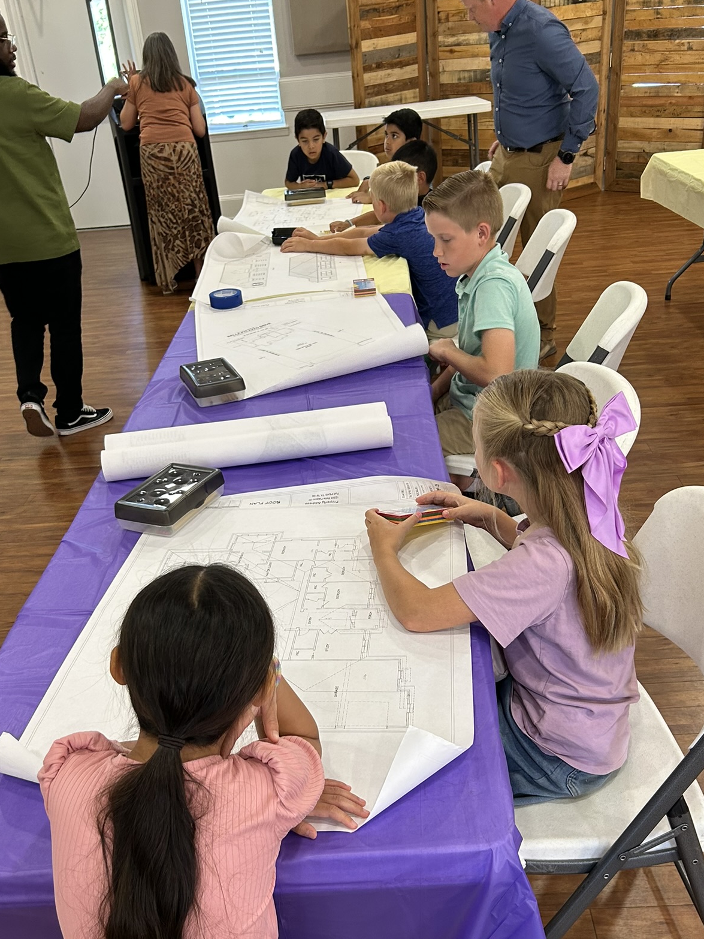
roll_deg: +6.2
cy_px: 580
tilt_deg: -31.1
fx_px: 922
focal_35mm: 34
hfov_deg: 41.8
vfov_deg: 53.4
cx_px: 357
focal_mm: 5.7
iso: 125
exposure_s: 1/81
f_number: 1.5
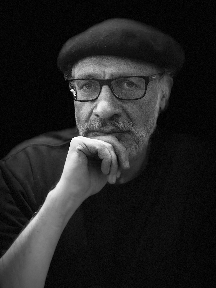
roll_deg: -2.4
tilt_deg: -7.4
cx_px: 108
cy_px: 144
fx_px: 474
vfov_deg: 33.8
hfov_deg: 25.7
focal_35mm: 57
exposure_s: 1/30
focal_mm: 6.6
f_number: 2.8
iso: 1250
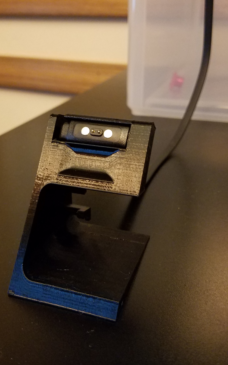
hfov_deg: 34.4
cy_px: 183
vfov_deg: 52.7
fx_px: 368
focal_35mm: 37
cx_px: 101
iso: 500
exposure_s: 1/10
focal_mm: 4.2
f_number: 1.7
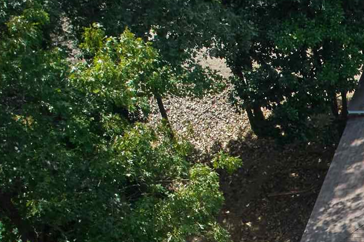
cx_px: 571
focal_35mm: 93
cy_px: 392
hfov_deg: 18.9
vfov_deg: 13.6
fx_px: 940
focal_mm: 8.38
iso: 100
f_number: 2.8
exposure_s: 1/1250
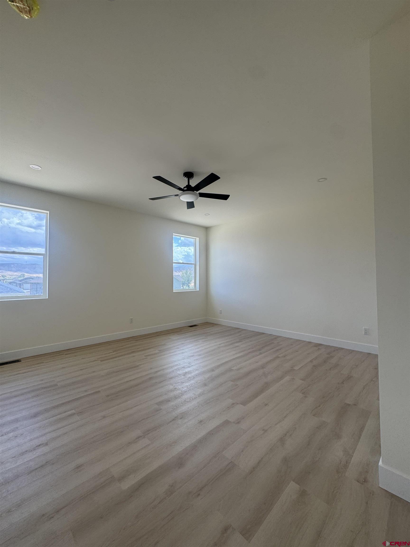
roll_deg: +0.6
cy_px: 274
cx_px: 205
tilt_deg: +1.1
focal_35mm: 14
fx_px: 221
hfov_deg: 85.7
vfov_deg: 102.1
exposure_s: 1/164
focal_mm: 2.22
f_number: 2.2
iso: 40
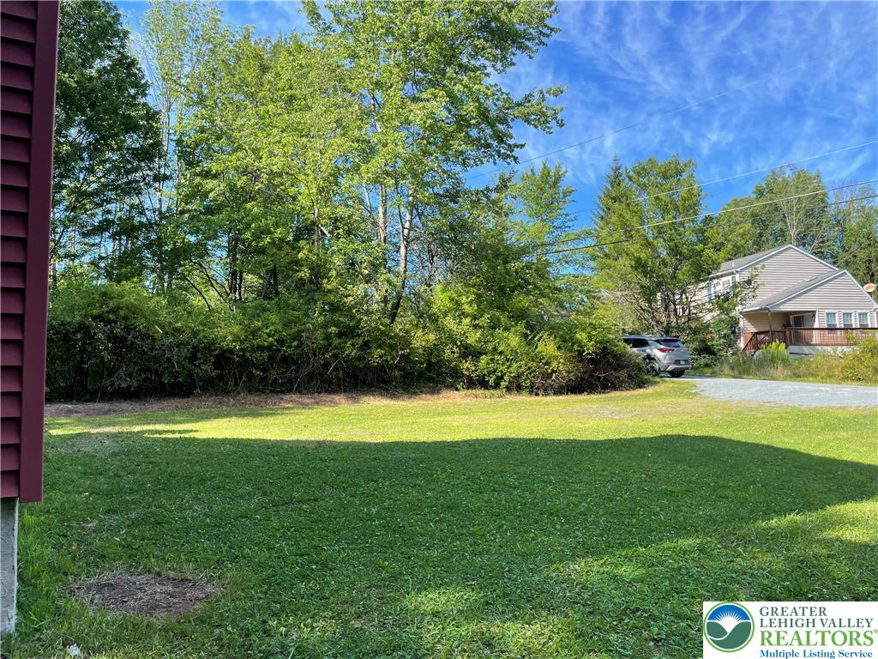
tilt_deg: +7.8
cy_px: 330
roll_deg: +2.2
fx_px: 659
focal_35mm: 26
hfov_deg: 67.3
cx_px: 439
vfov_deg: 53.1
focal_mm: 4.2
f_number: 1.6
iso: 32
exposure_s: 1/917
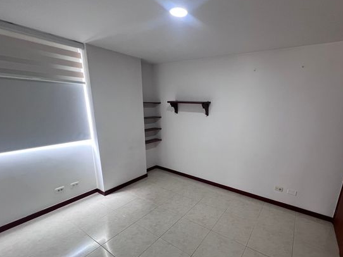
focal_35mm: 16
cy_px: 149
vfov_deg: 77.5
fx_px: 158
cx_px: 196
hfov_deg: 93.9
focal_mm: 1.57
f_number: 1.8
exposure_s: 1/60
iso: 160
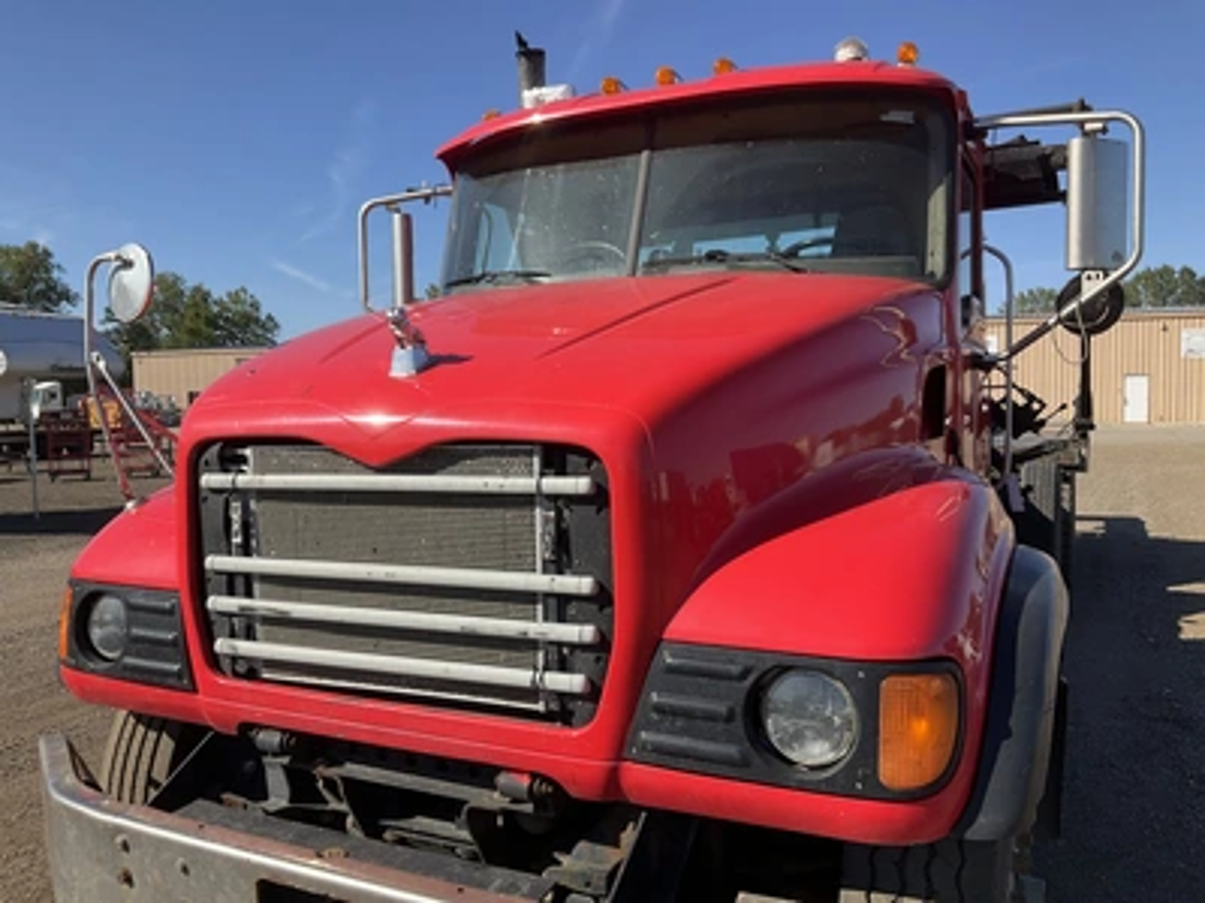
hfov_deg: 61.7
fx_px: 1010
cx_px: 602
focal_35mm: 29
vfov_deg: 48.2
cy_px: 452
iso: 25
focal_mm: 3
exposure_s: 1/1412
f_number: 1.8
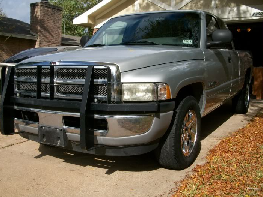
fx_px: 304
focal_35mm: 40
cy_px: 97
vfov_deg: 36.0
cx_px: 130
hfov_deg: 46.8
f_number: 5.6
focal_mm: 6.3
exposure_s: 1/400
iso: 80
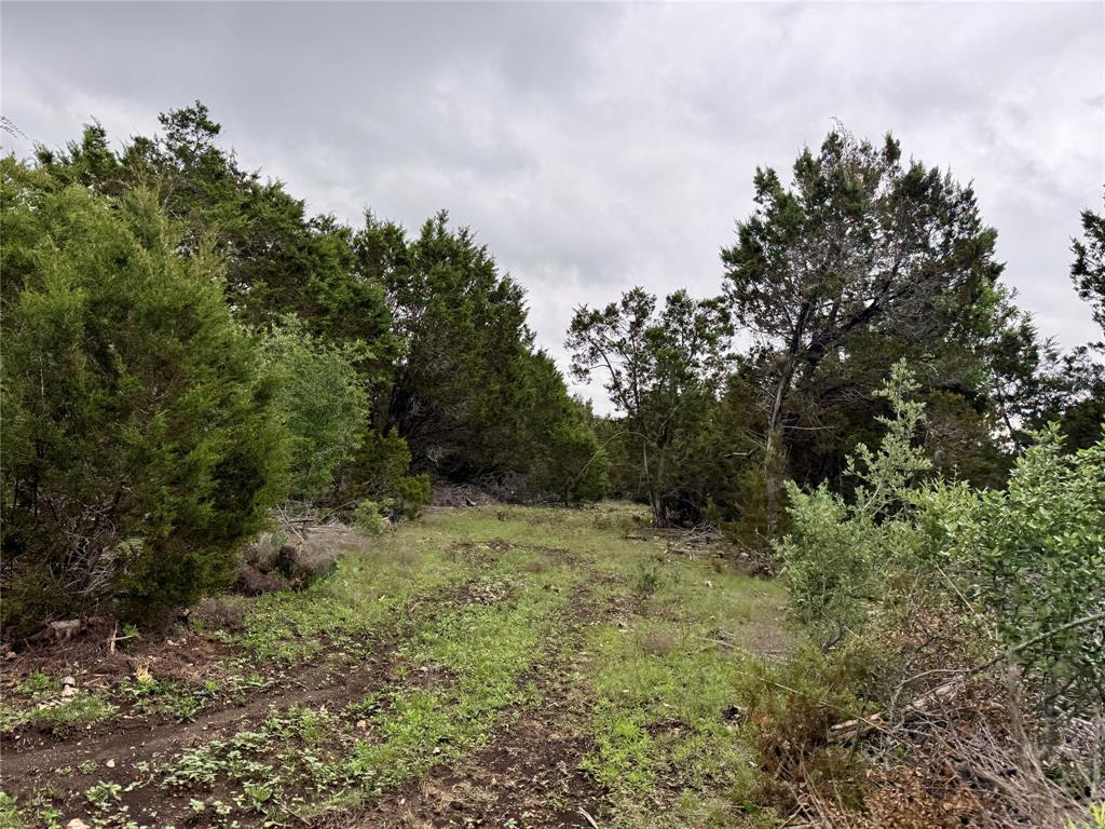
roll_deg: -12.4
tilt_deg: +1.5
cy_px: 414
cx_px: 552
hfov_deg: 71.6
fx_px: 766
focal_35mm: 24
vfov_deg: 56.8
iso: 80
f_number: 1.78
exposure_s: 1/1553
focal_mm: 6.76
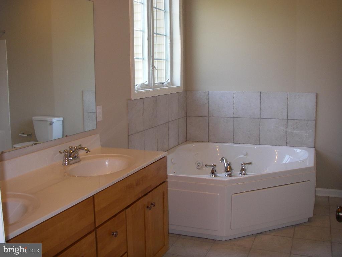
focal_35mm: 38
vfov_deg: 37.7
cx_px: 171
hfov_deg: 49.0
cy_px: 128
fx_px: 375
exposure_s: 1/40
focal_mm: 6.3
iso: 160
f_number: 3.3
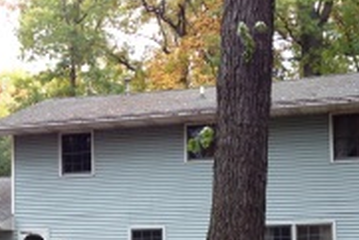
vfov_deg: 15.9
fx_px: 848
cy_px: 228
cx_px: 73
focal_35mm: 85
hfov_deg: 23.6
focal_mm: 4.13
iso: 64
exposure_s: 1/60
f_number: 2.4
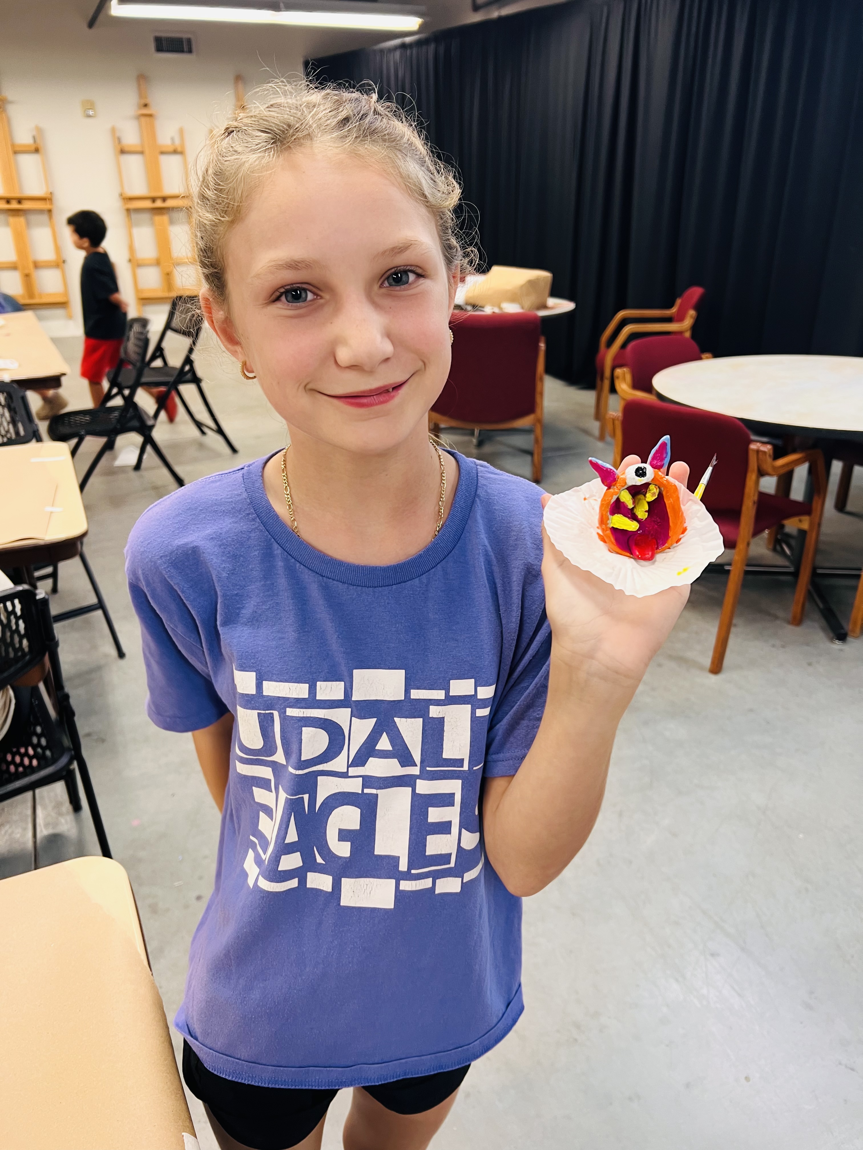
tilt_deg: -24.8
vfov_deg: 67.3
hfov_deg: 53.1
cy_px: 575
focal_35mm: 26
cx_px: 432
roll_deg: +0.6
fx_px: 864
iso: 80
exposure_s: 1/60
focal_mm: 5.7
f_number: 1.5
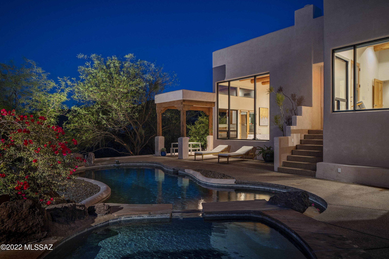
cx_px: 194
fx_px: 259
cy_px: 130
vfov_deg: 53.1
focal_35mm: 24
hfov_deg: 73.8
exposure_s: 5
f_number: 5.6
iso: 200
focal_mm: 24
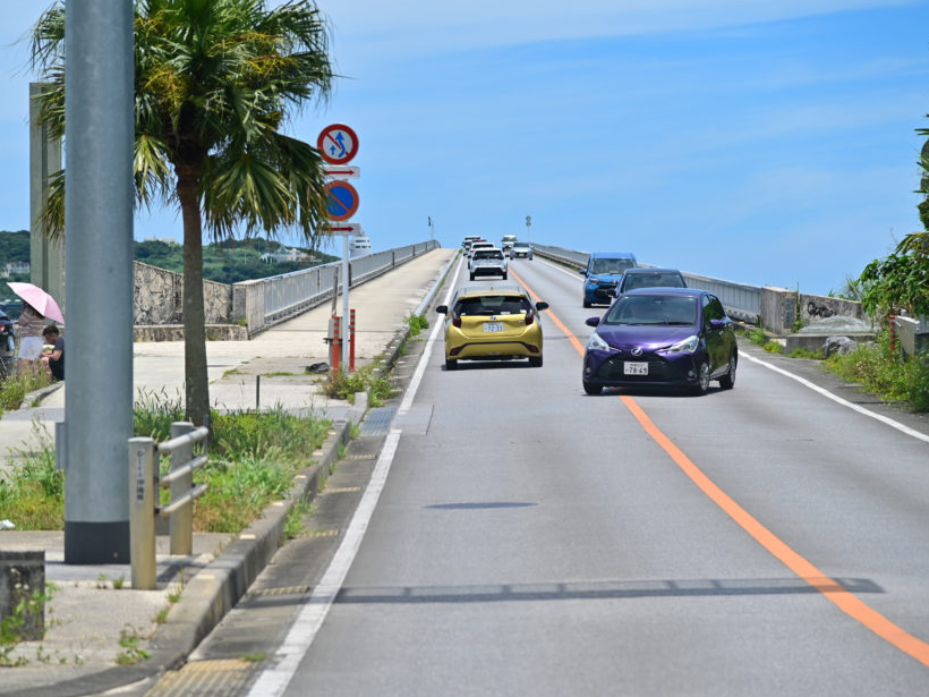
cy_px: 364
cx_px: 391
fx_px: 3865
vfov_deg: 10.3
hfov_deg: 13.7
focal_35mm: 144
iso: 100
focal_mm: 120
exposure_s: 1/1000
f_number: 4
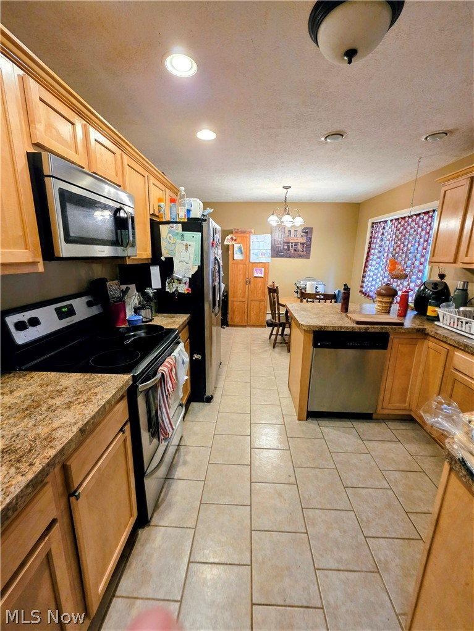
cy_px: 316
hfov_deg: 89.9
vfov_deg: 106.2
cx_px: 237
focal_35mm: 13
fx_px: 237
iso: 320
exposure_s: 1/60
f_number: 1.9
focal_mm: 2.2
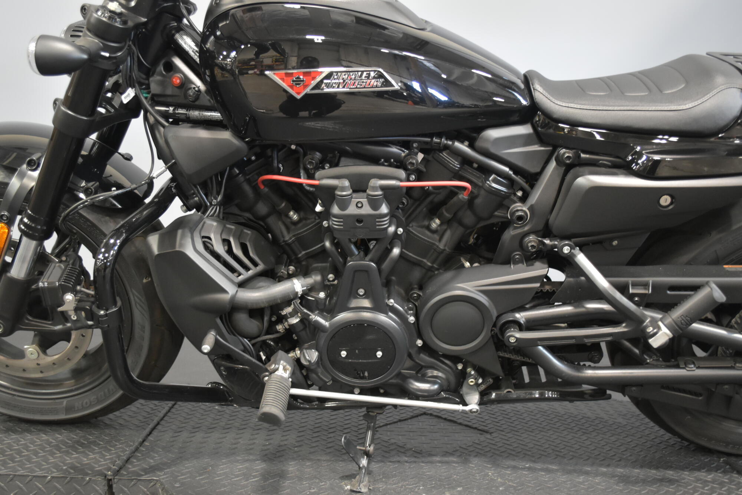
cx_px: 371
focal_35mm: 36
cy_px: 248
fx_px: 742
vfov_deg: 36.9
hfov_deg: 53.1
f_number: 4
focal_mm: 24
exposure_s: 1/10
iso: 1600
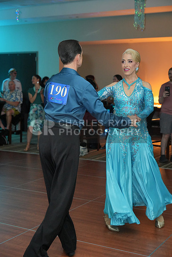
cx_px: 86
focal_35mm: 58
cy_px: 128
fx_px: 415
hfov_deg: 23.4
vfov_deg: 34.5
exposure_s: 1/200
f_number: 4
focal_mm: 58
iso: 3200
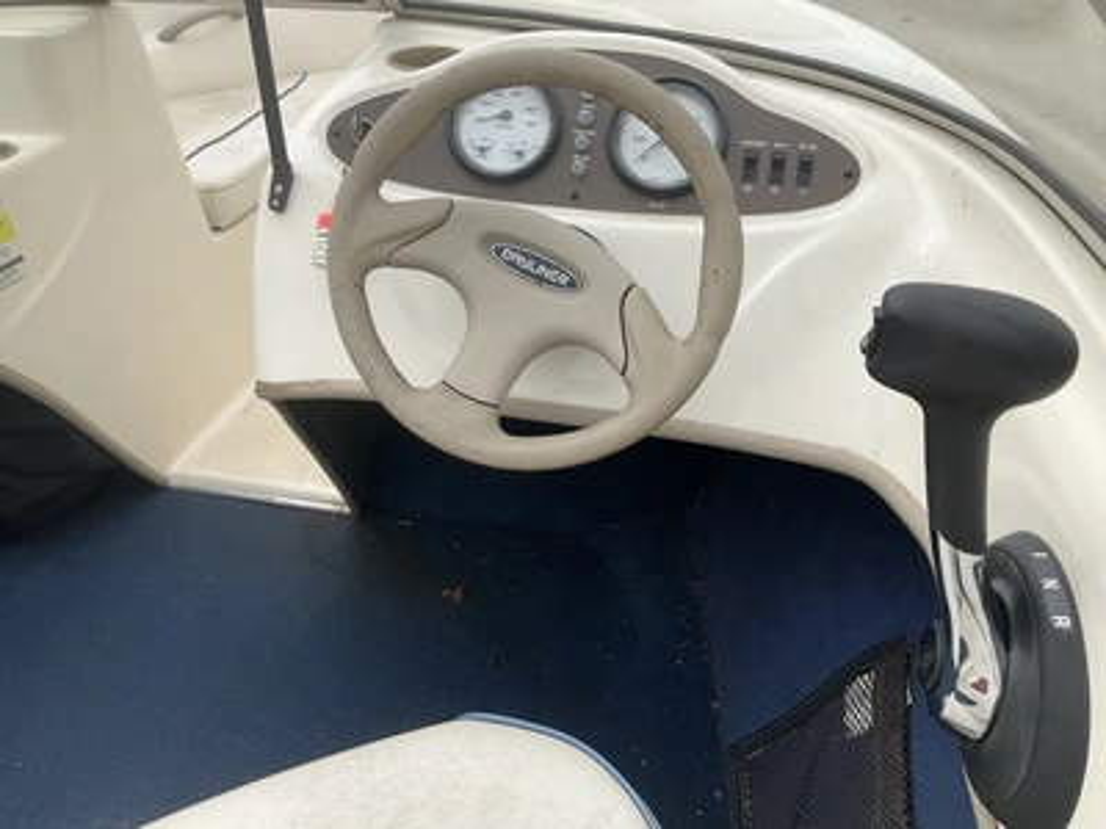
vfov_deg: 48.2
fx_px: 927
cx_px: 553
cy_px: 414
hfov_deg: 61.7
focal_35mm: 29
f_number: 1.8
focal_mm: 3
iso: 25
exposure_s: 1/1377
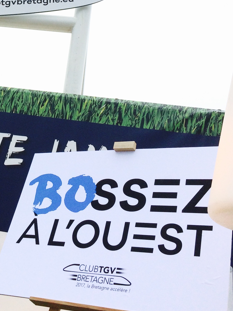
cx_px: 17
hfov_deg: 24.4
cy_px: 20
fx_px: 521
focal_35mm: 58
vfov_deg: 31.4
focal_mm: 4.15
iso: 32
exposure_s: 1/526
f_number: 2.2
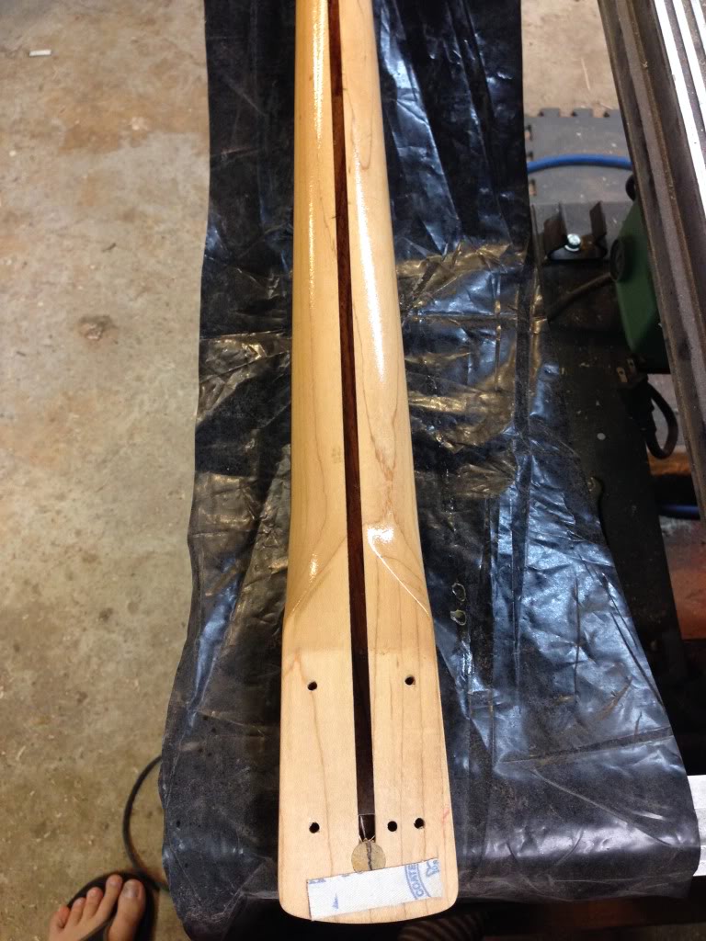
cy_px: 470
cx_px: 353
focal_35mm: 33
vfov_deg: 55.4
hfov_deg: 42.9
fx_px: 897
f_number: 2.4
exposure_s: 1/20
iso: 160
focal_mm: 4.1
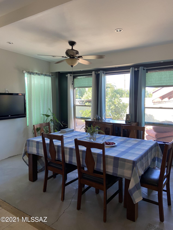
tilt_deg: -4.4
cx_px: 86
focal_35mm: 26
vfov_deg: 67.3
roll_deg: +0.1
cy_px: 115
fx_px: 173
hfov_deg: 53.1
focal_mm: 4.25
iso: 80
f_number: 1.8
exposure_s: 1/60
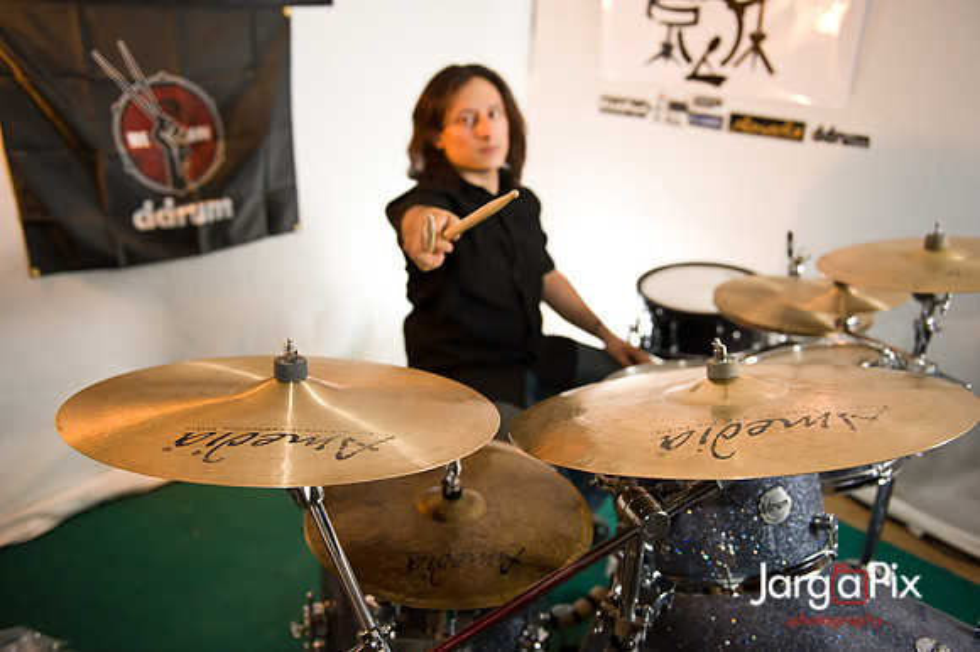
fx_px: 789
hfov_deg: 63.7
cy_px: 326
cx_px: 490
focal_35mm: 29
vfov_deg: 44.9
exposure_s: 1/125
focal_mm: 29
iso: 1600
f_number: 3.2
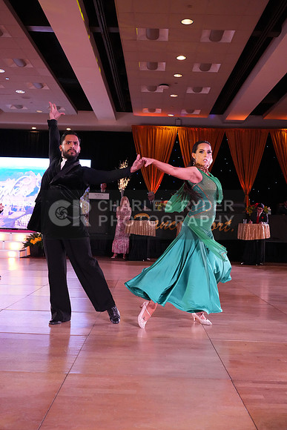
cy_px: 215
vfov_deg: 50.7
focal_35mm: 38
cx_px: 144
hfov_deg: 35.1
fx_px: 454
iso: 6400
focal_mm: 38
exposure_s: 1/400
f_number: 5.6
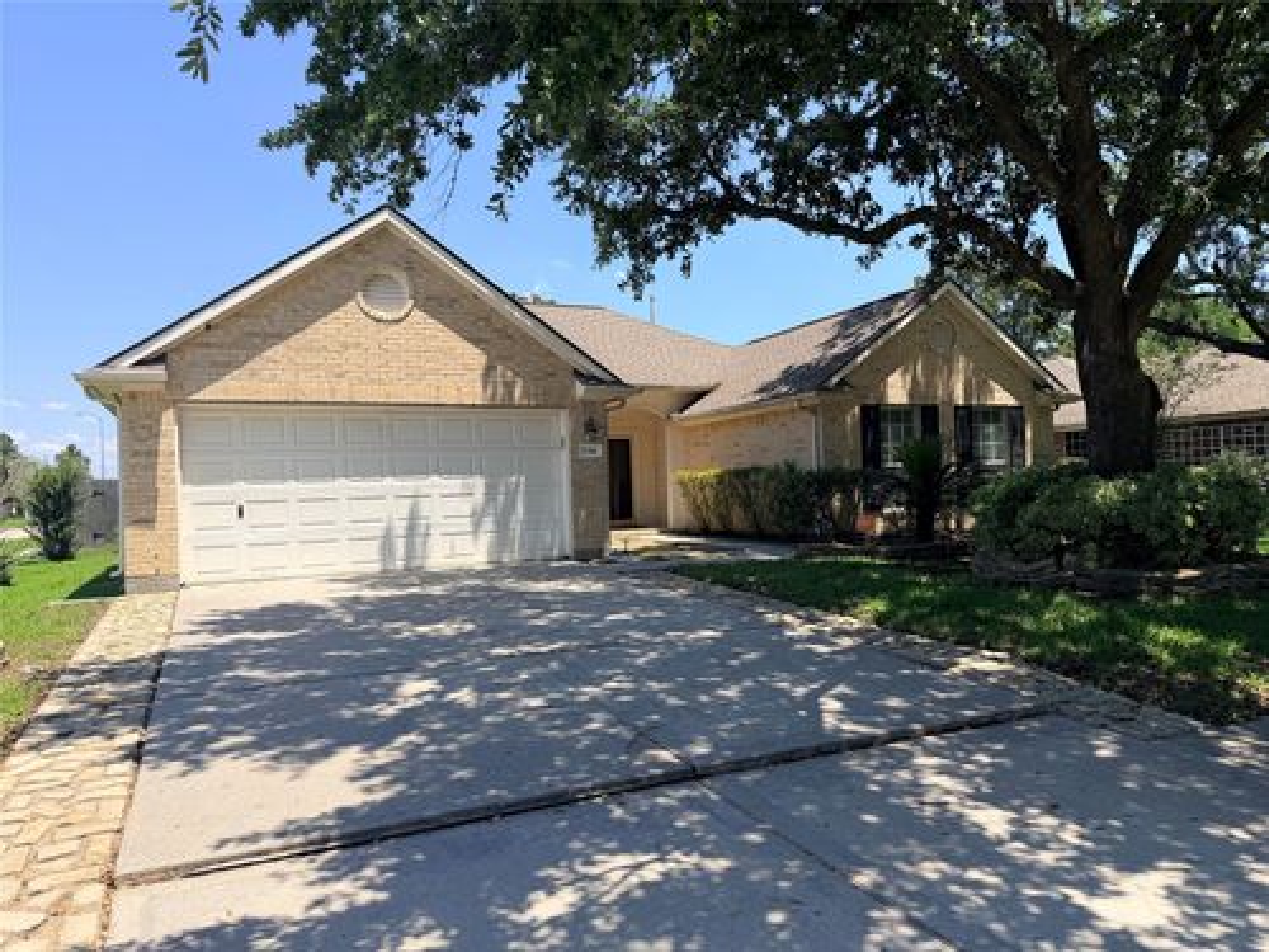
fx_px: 880
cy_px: 476
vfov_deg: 56.8
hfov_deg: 71.6
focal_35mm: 24
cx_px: 634
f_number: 1.78
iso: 80
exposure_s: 1/3279
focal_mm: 6.76
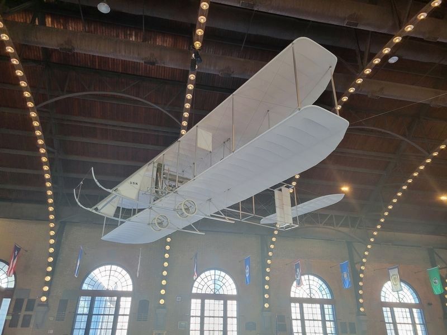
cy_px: 168
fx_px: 336
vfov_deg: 53.1
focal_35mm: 26
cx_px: 224
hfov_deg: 67.3
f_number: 1.8
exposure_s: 1/120
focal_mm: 5.4
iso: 250
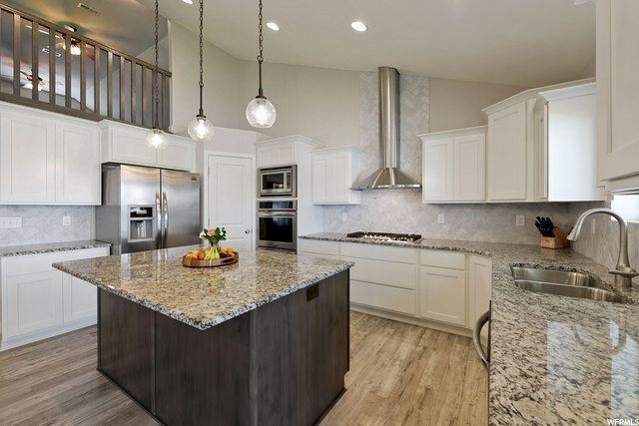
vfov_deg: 77.4
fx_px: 266
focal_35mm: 15
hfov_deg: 100.4
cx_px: 320
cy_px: 213
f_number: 9
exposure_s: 1/2
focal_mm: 15
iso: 200
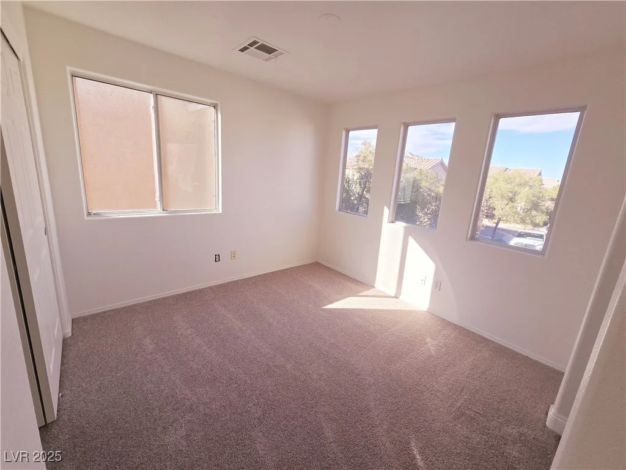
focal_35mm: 13
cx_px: 313
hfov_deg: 106.2
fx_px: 235
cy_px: 235
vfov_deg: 89.9
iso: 50
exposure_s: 1/829
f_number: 2.2
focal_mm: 2.2
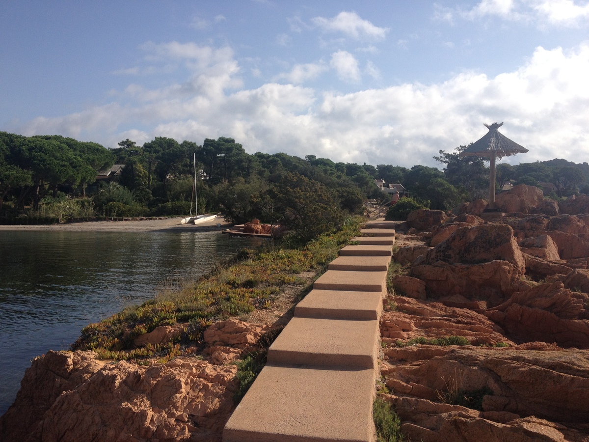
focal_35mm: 35
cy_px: 221
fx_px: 596
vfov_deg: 40.7
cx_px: 294
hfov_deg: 52.6
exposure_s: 1/2208
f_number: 2.4
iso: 64
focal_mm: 4.28
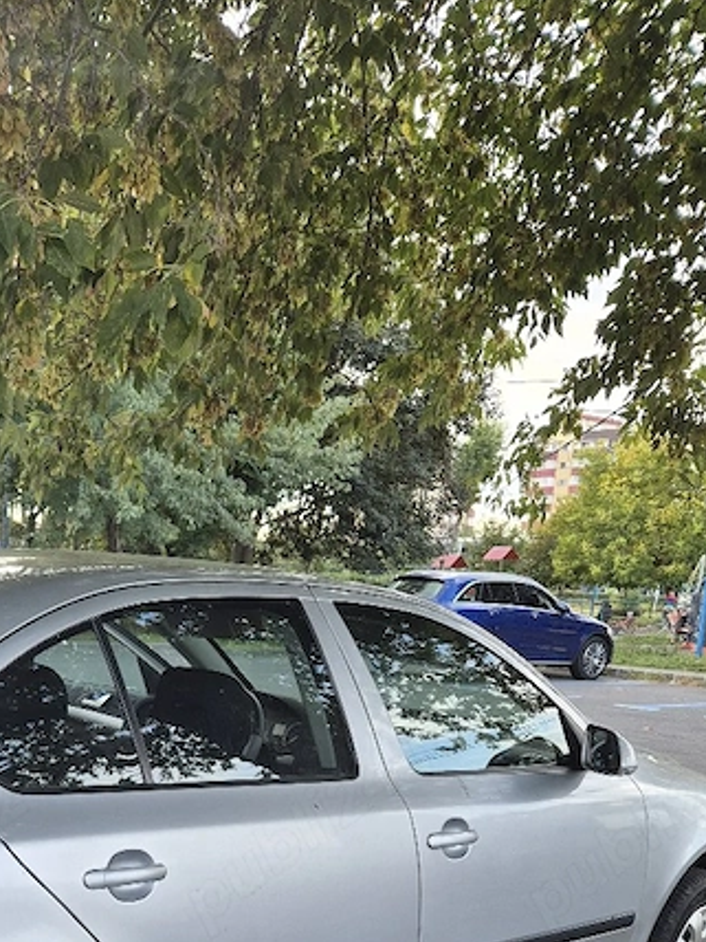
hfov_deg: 32.0
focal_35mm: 43
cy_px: 867
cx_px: 75
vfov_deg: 40.2
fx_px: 1169
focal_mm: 5.4
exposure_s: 1/182
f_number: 1.8
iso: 40
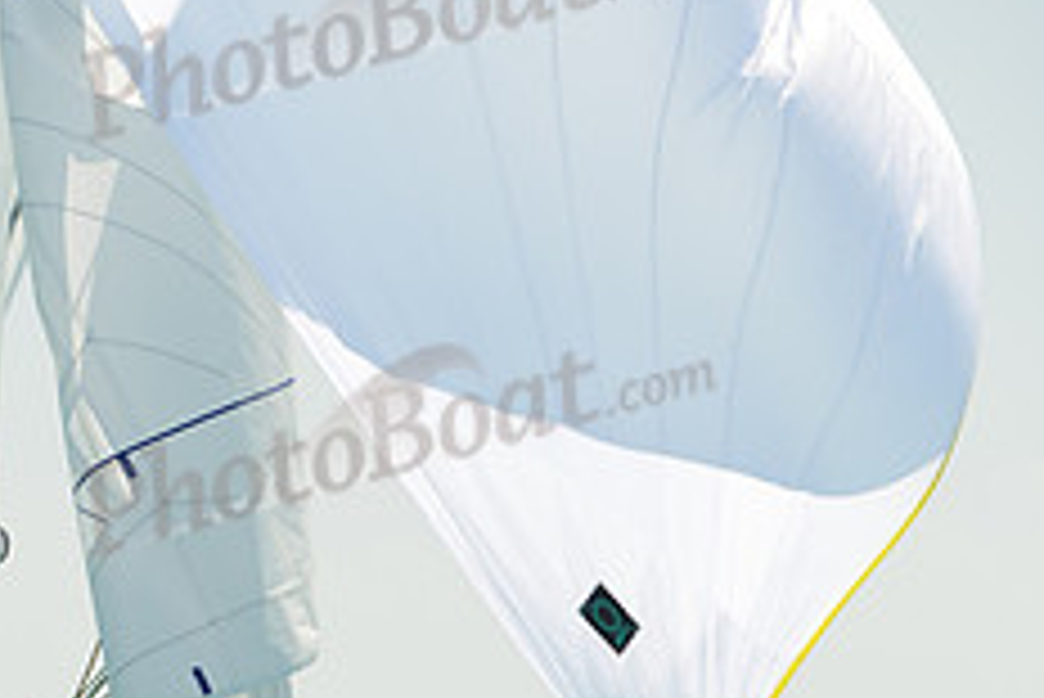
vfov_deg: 2.2
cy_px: 736
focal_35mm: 624
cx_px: -148
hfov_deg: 3.3
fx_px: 18107
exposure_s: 1/1000
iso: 200
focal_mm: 250
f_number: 8
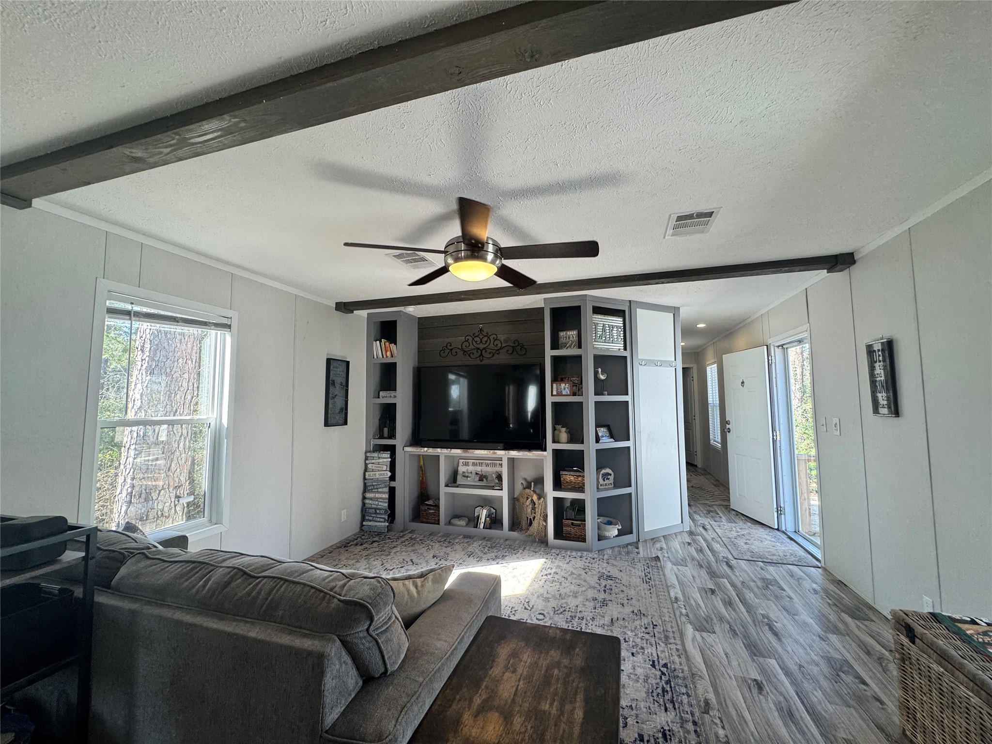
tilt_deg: +3.6
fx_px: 401
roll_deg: +0.0
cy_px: 372
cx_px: 496
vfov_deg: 85.7
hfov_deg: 102.1
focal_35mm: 14
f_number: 2.2
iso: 100
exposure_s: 1/120
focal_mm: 2.22
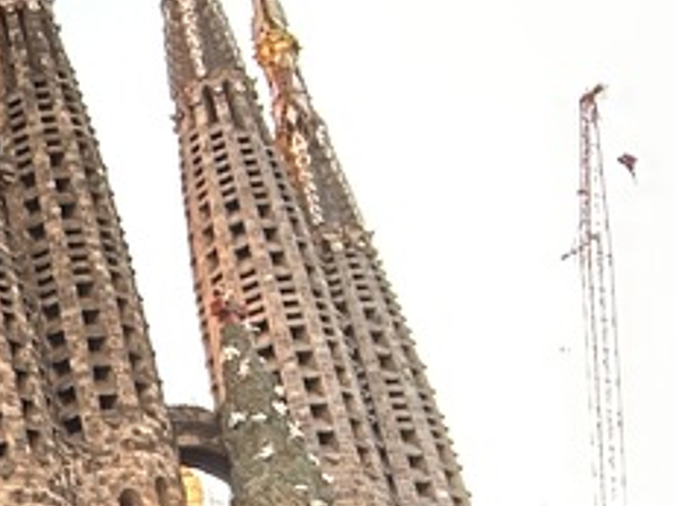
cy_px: 904
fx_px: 1991
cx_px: -530
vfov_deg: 13.1
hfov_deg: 16.3
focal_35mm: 102
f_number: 1.9
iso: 50
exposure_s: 1/50
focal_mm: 2.69
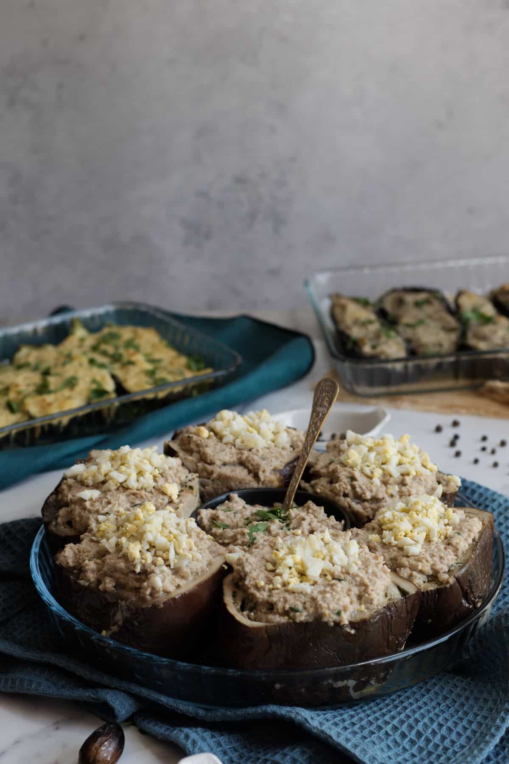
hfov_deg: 18.2
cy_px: 382
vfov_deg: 27.0
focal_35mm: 75
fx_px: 1591
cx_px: 254
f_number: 4.5
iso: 450
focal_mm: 50
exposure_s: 1/100
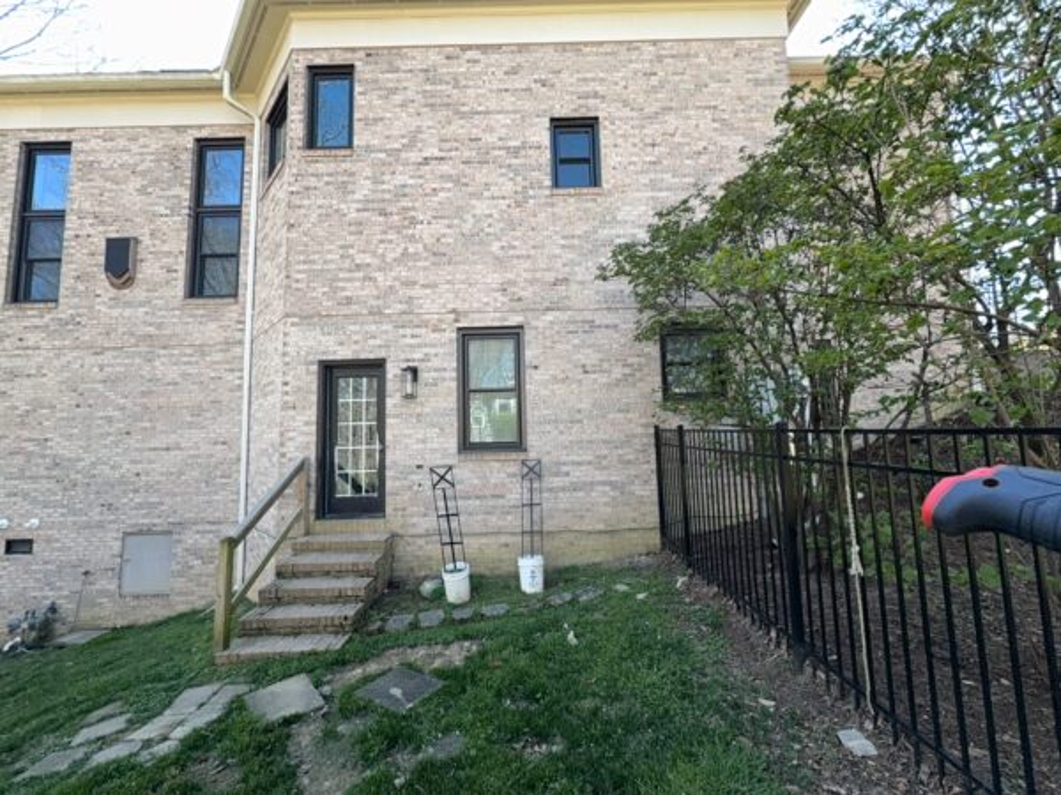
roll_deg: +1.4
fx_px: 429
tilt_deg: +4.0
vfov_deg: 85.7
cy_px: 398
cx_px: 530
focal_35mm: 14
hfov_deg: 102.1
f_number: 2.2
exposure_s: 1/64
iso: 16
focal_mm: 2.22
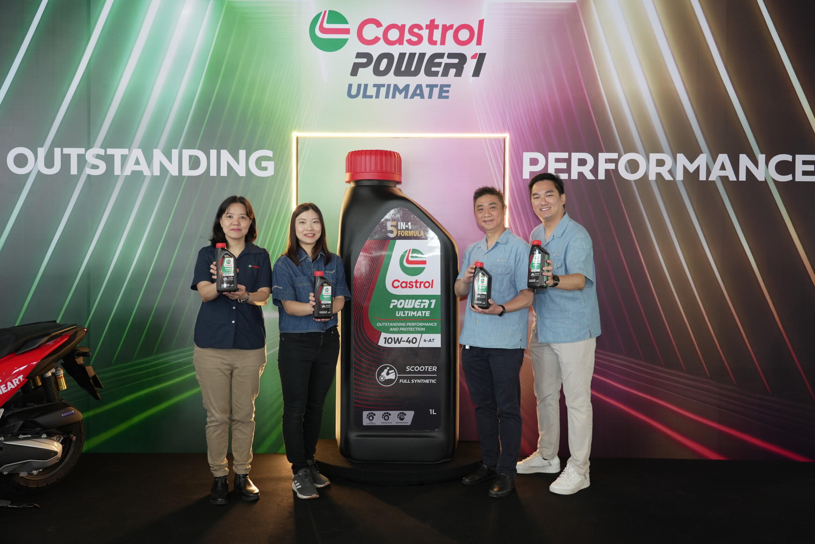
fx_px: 657
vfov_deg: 45.0
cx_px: 408
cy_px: 272
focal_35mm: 29
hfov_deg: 63.7
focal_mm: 29
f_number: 4
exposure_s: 1/30
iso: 800
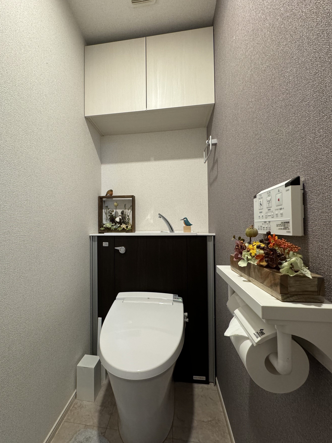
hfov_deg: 77.7
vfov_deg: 94.5
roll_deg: -0.5
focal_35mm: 16
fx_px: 205
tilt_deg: +1.5
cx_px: 143
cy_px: 223
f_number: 2.2
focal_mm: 2.22
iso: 320
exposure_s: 1/50
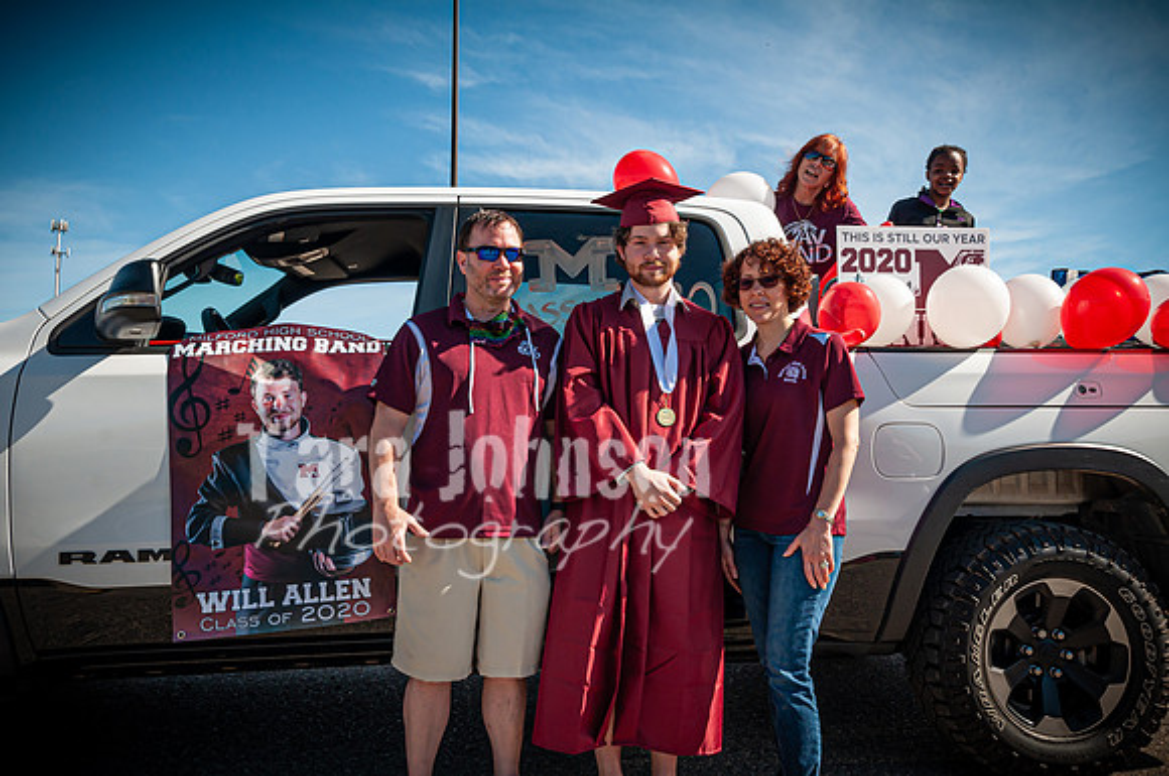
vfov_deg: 43.5
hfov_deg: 62.0
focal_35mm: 30
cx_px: 584
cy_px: 388
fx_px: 973
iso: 200
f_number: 9
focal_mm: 20
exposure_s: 1/320
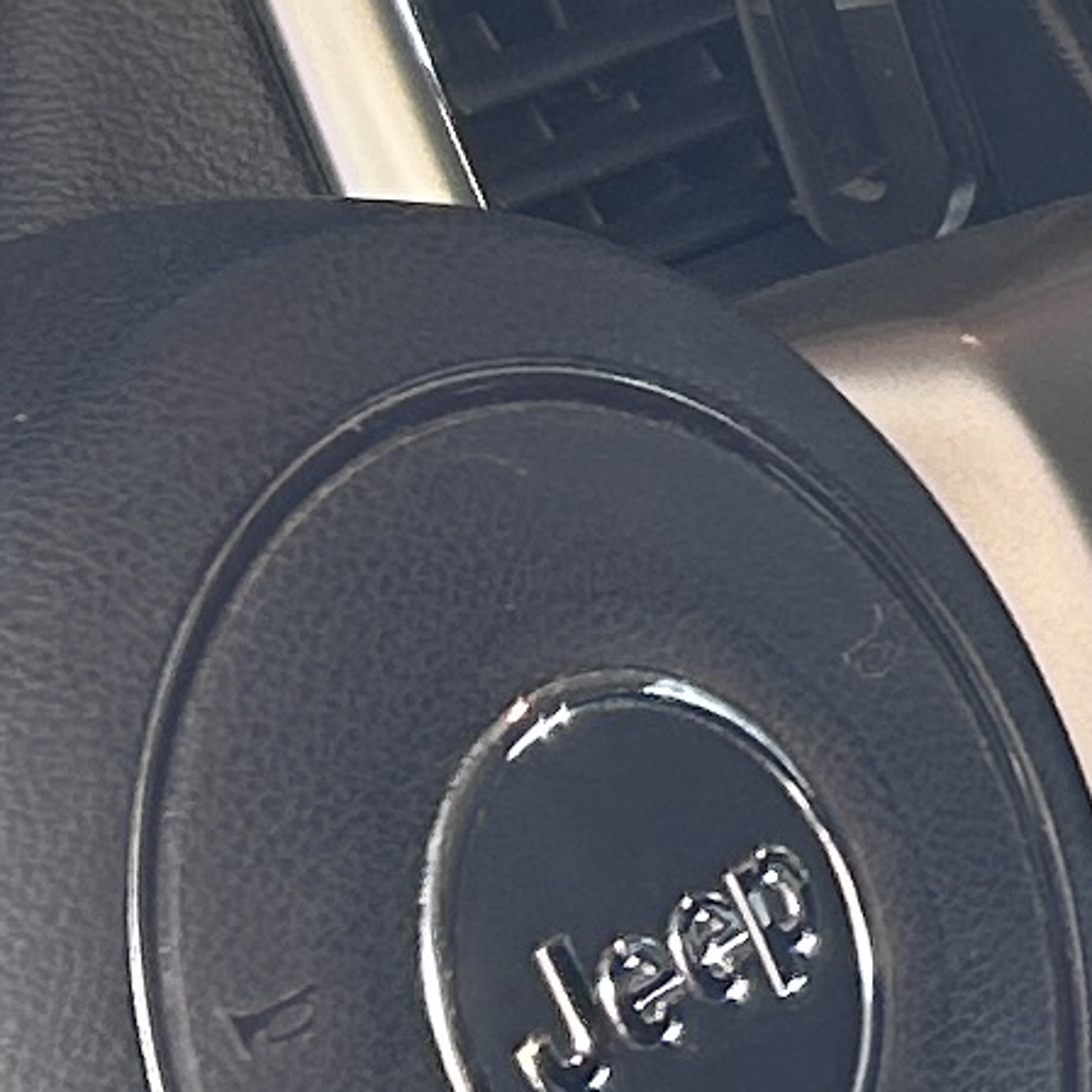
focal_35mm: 207
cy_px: 283
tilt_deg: -23.6
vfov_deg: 8.4
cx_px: 2447
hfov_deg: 7.9
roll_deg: -1.7
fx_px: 7388
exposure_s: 1/198
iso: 40
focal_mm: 5.7
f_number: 1.5
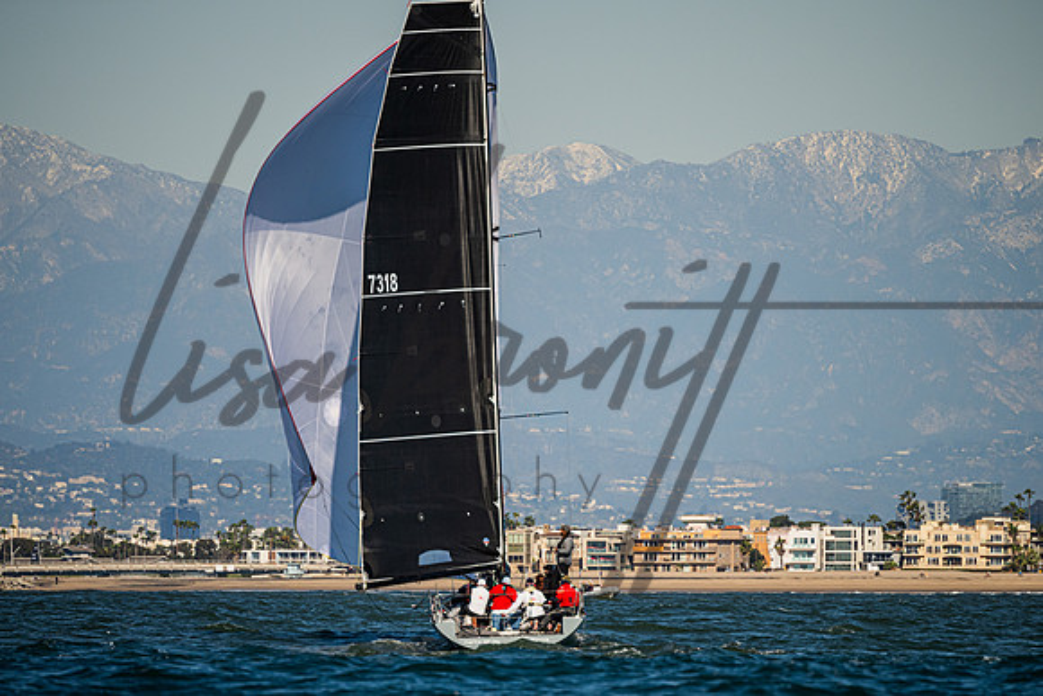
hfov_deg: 4.3
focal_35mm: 474
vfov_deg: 2.9
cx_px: 522
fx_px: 13732
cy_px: 395
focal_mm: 400
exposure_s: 1/4000
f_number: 5.6
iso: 400
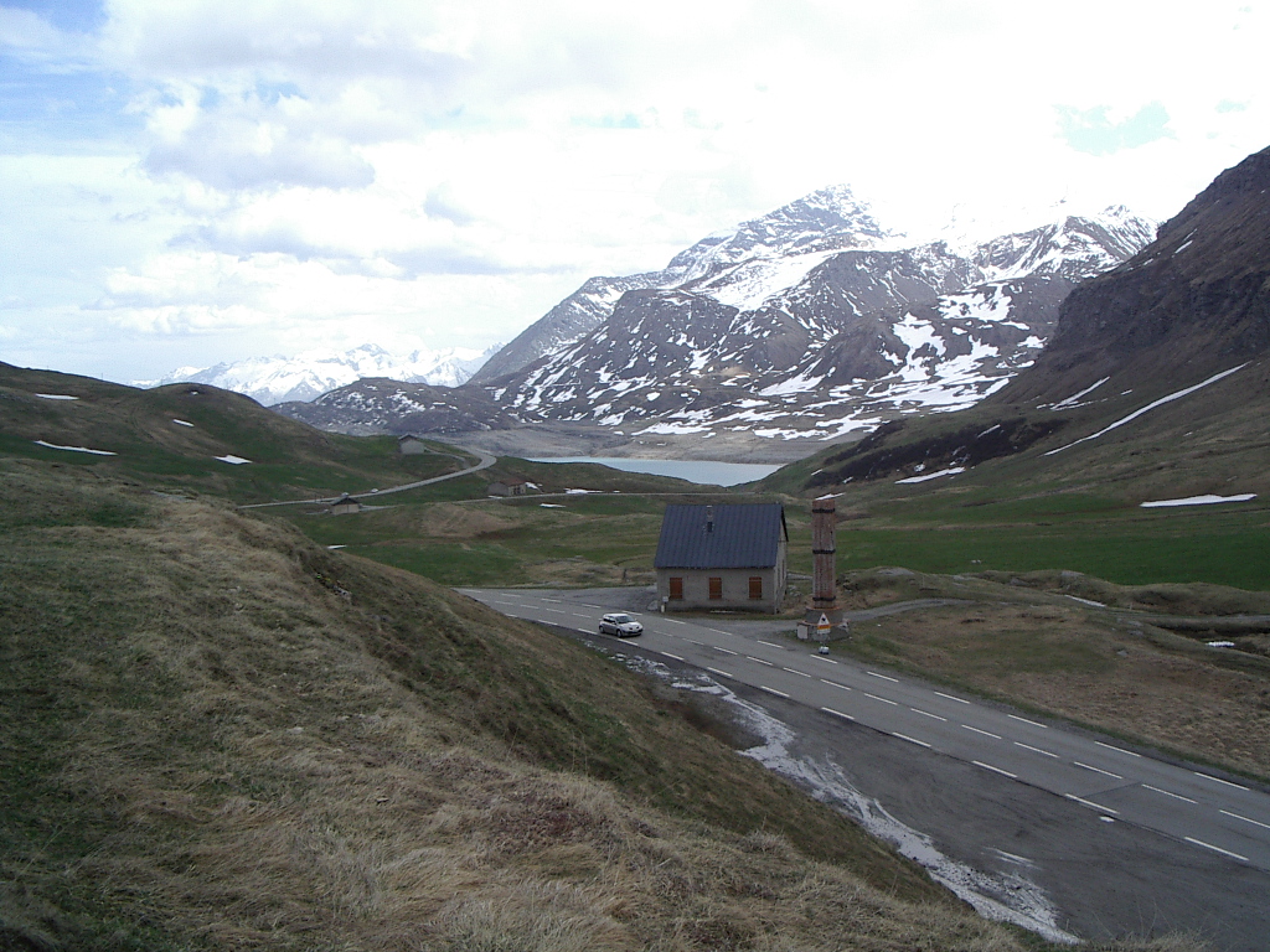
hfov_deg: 49.0
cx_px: 635
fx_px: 1394
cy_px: 476
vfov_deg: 37.7
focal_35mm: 38
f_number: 4.8
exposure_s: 1/250
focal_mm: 5.8
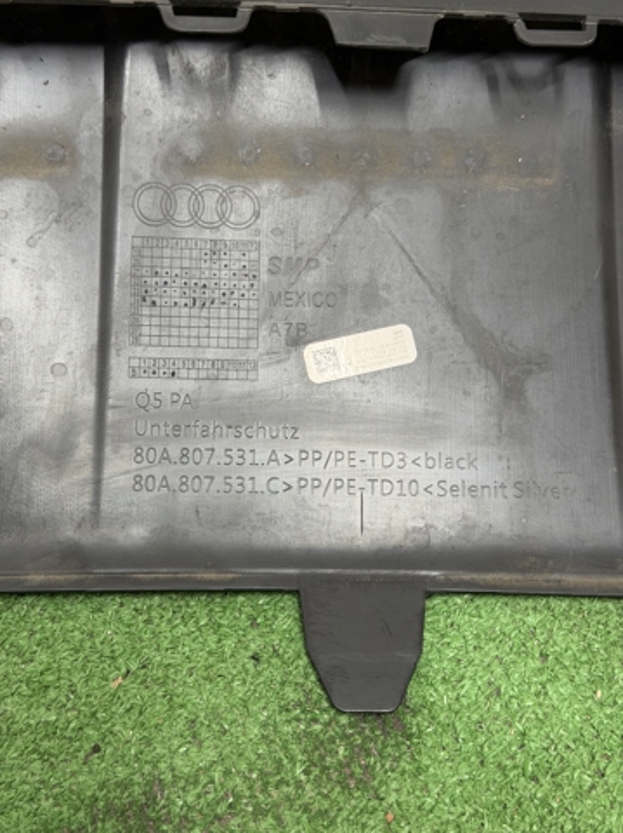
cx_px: 312
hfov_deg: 30.2
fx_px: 1154
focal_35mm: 48
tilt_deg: -55.7
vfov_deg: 39.7
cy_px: 416
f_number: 1.78
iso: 200
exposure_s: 1/100
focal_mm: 6.76
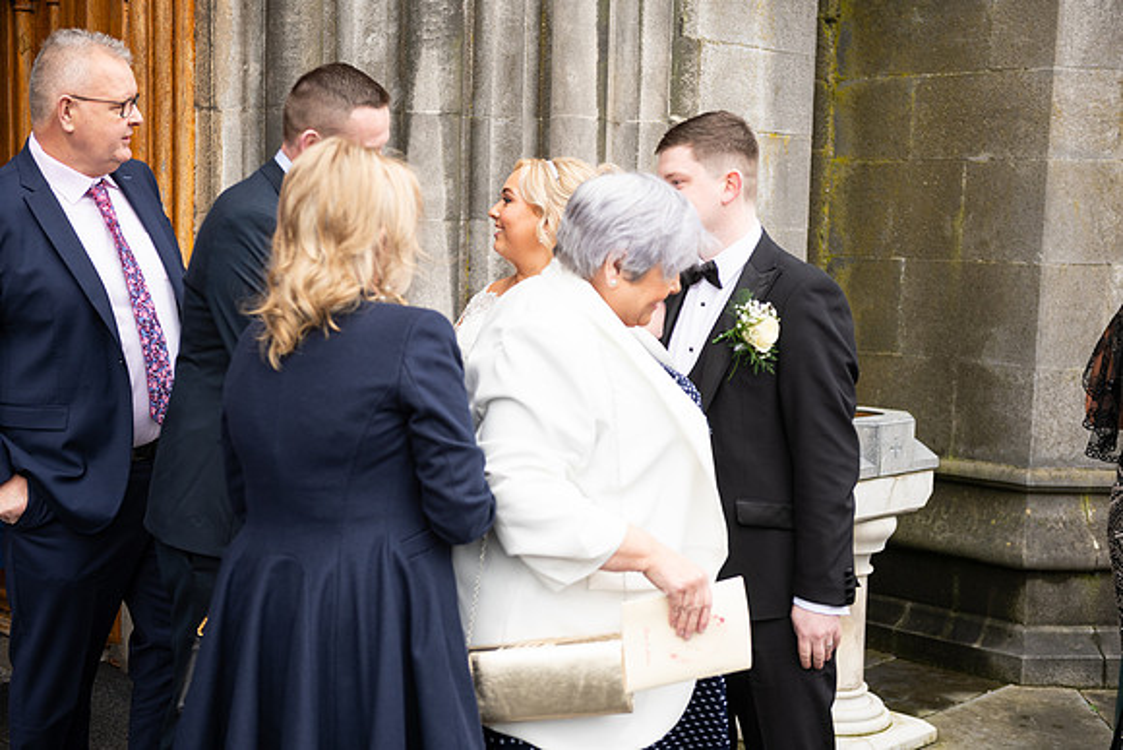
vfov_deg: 27.0
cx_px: 562
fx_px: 1560
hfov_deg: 39.6
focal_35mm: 50
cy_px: 375
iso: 125
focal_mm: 50
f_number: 3.5
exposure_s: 1/160
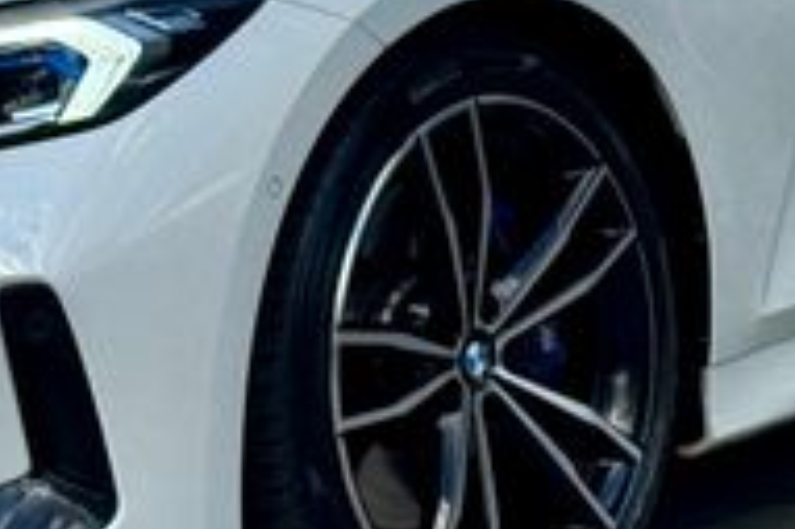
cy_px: -129
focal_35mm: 212
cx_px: 304
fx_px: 4678
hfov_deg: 9.7
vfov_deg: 6.4
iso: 64
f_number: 1.78
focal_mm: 6.76
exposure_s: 1/1923
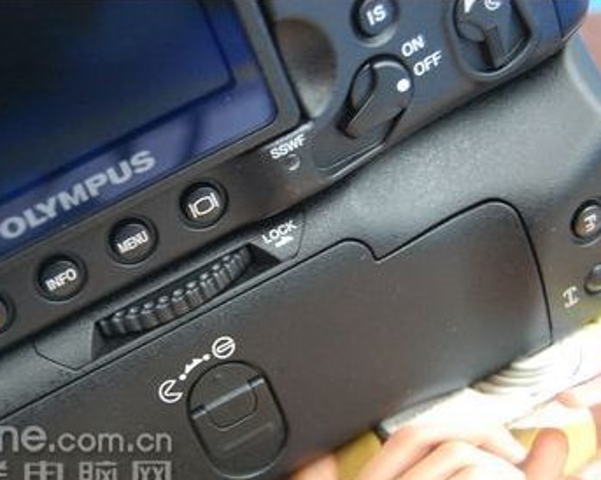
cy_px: 256
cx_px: 232
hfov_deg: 27.1
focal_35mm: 70
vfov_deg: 21.8
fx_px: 1244
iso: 1600
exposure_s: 1/30
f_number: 4.8
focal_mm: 38
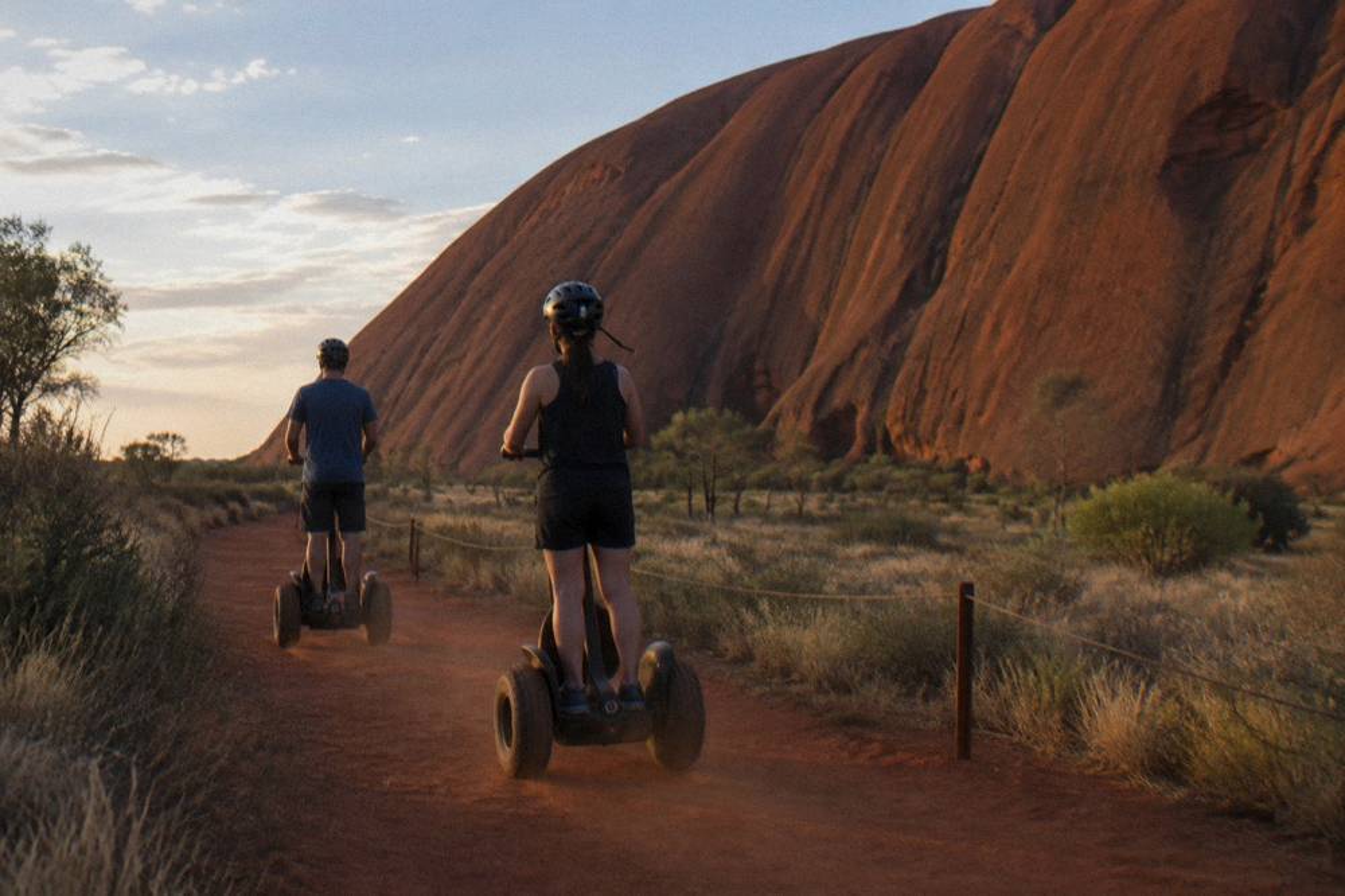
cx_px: 672
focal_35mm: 40
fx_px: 1494
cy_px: 448
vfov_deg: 33.4
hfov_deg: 48.5
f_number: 4.5
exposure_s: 1/800
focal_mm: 40
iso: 640
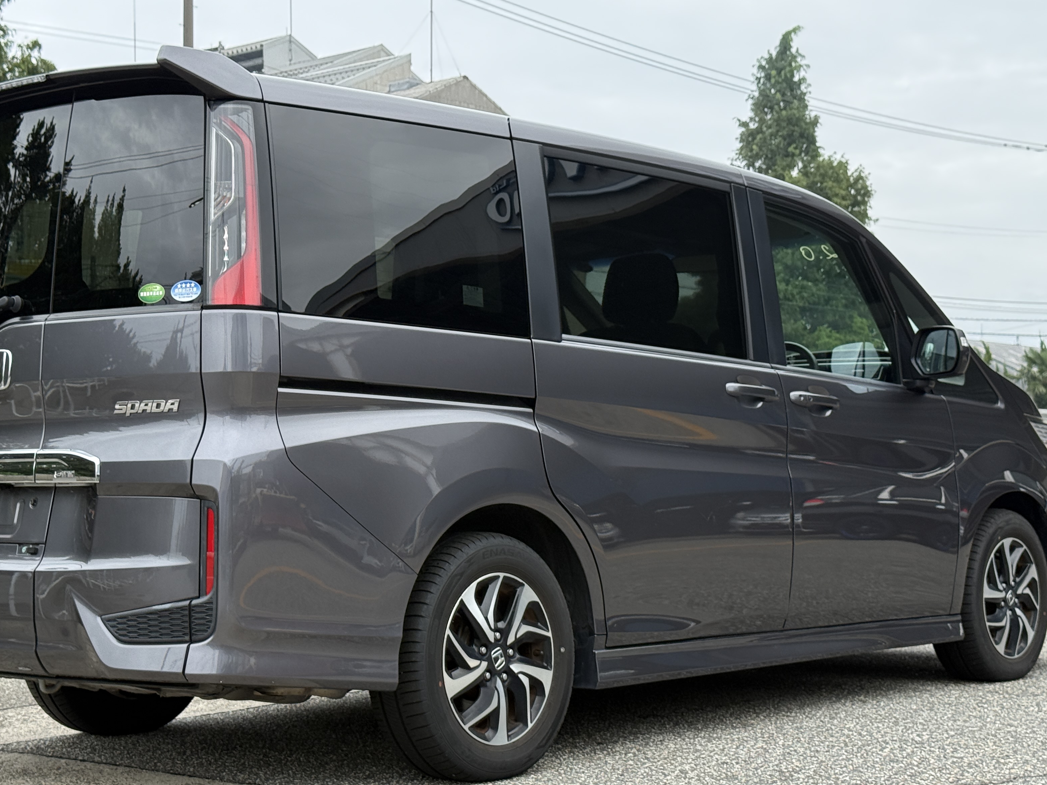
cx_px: 453
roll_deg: +0.1
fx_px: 1875
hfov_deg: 31.2
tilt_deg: +1.8
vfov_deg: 23.6
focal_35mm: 62
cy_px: 420
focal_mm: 6.76
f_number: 1.78
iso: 80
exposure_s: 1/1883
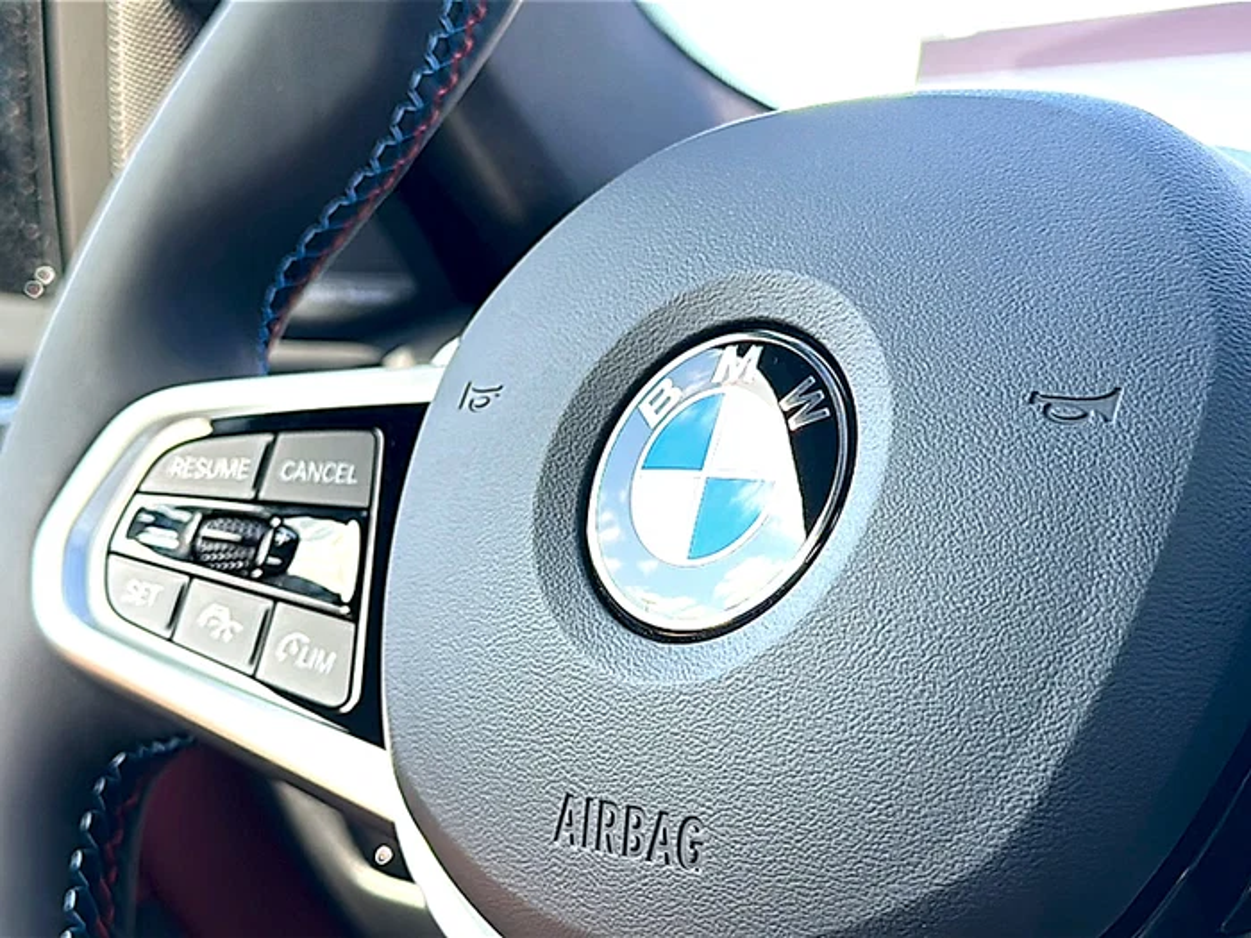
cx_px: 626
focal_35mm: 48
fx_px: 1735
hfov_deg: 39.7
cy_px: 469
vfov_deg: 30.3
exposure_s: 1/343
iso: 80
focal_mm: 6.86
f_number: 1.78
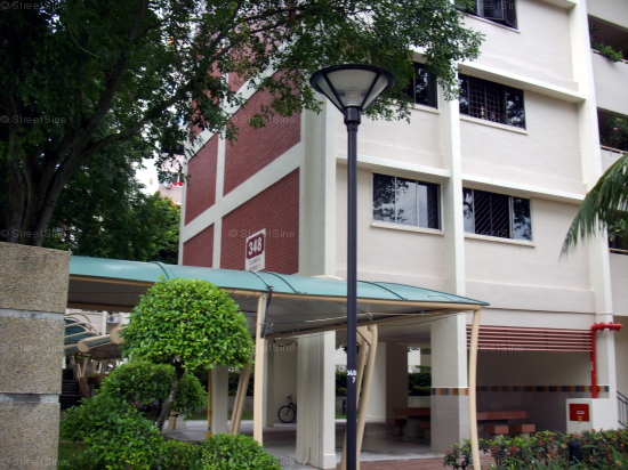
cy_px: 235
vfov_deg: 38.6
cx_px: 314
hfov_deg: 50.2
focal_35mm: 37
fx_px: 671
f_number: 2.8
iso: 80
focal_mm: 6.2
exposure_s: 1/80
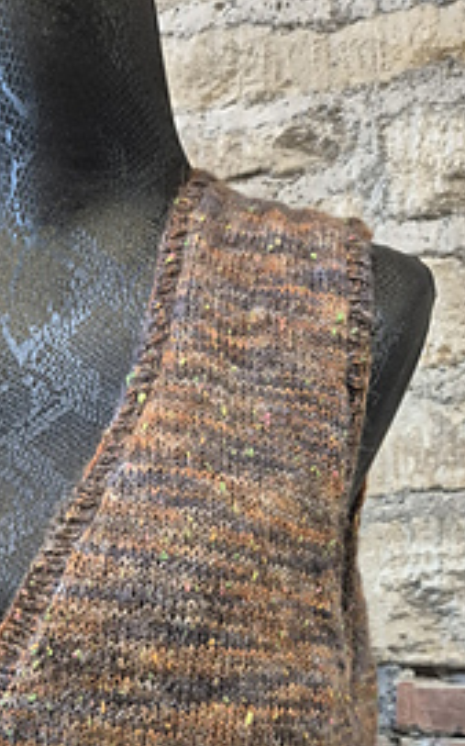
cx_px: 151
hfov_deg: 28.3
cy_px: 663
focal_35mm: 45
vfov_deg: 41.1
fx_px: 914
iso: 1000
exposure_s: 1/100
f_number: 1.8
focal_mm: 5.4
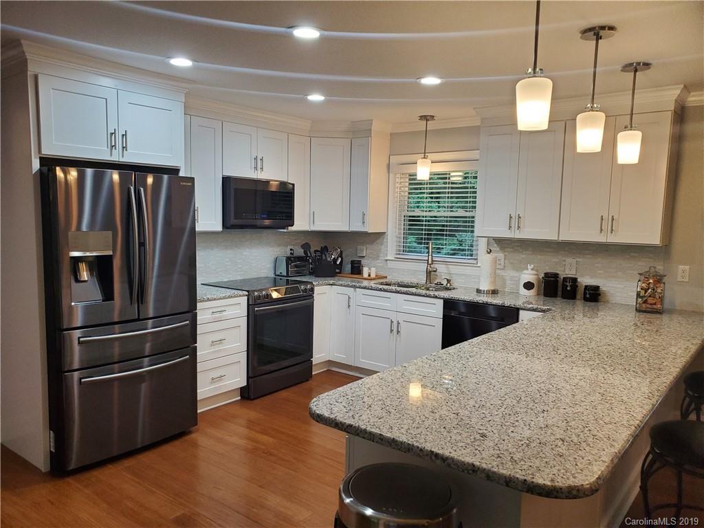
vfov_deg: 53.1
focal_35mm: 26
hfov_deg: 67.3
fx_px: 529
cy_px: 264
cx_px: 352
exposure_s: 1/120
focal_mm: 4.3
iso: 250
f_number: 2.4
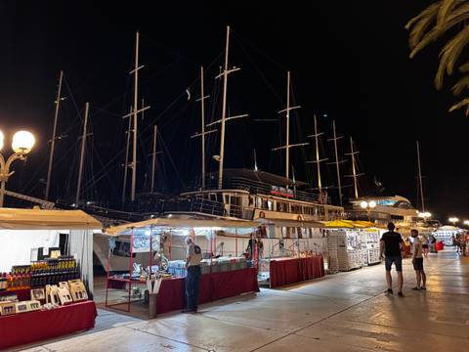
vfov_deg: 56.8
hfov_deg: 71.6
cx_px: 234
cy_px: 176
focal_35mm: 24
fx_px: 325
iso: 800
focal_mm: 6.76
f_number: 1.78
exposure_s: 1/50
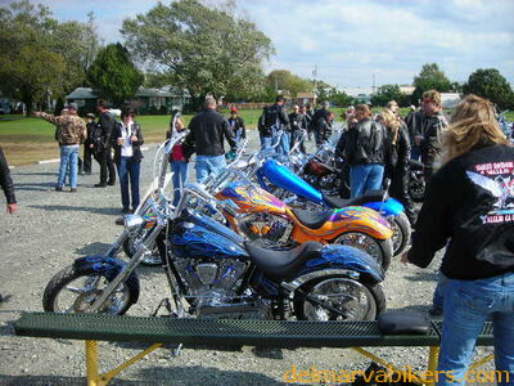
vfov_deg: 37.7
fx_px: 564
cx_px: 257
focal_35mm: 38
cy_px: 193
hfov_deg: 49.0
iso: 50
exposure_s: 1/478
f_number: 3.2
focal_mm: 6.3
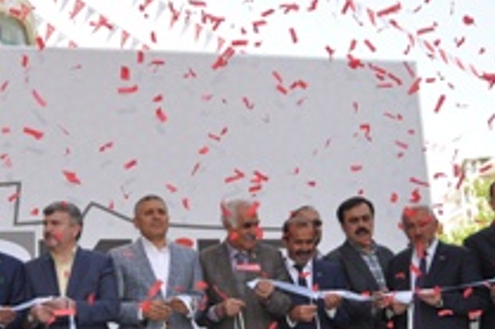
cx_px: 85
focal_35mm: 58
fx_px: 797
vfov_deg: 22.9
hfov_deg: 33.3
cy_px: 279
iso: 200
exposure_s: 1/200
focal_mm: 18
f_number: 7.1
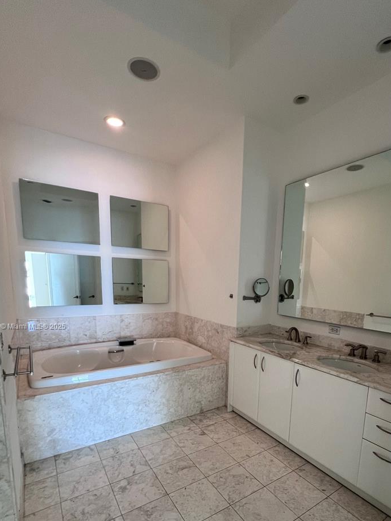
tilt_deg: -9.6
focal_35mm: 17
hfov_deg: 74.5
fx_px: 256
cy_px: 327
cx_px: 217
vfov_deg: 89.1
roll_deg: -1.5
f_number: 1.8
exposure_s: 1/120
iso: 200
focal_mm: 1.57
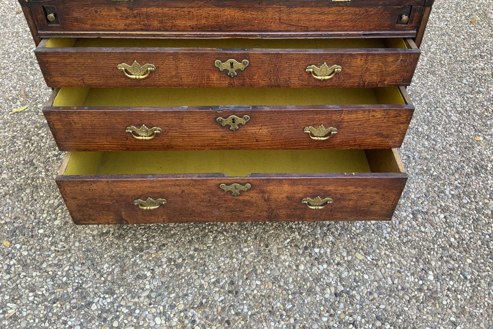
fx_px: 424
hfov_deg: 60.3
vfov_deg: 42.2
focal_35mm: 31
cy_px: 141
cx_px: 252
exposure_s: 1/60
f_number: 1.8
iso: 40
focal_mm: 3
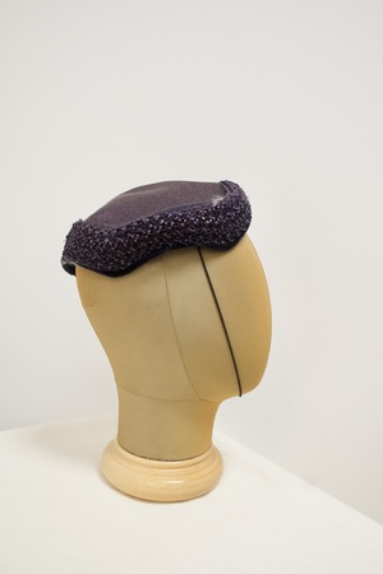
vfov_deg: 49.6
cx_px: 192
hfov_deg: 34.2
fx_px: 622
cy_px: 287
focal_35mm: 39
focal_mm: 26
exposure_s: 1/100
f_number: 5.6
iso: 1600
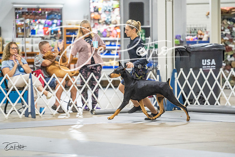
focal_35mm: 200
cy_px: 78
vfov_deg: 6.9
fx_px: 1306
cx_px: 118
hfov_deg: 10.3
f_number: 2.8
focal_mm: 200
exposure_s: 1/250
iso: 5000
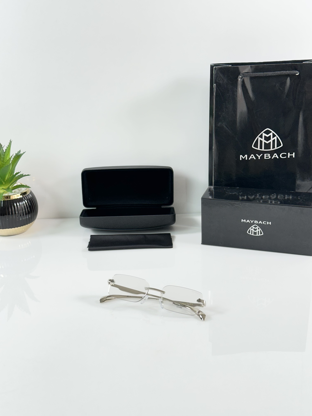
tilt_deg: -20.4
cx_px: 156
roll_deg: +1.0
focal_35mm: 48
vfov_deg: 39.7
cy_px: 208
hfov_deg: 30.3
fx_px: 577
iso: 64
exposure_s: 1/100
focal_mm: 6.86
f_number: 1.78
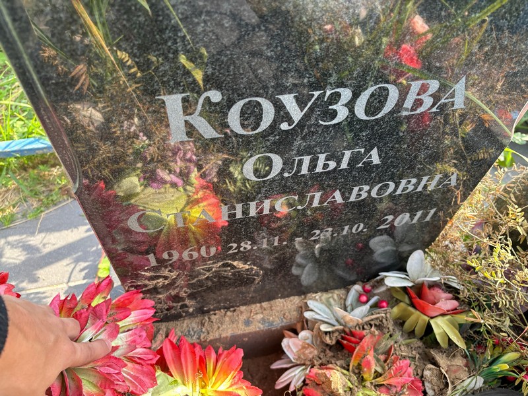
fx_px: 397
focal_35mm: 26
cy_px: 198
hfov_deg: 67.3
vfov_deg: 53.1
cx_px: 264
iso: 64
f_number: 1.6
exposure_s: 1/172
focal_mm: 5.96
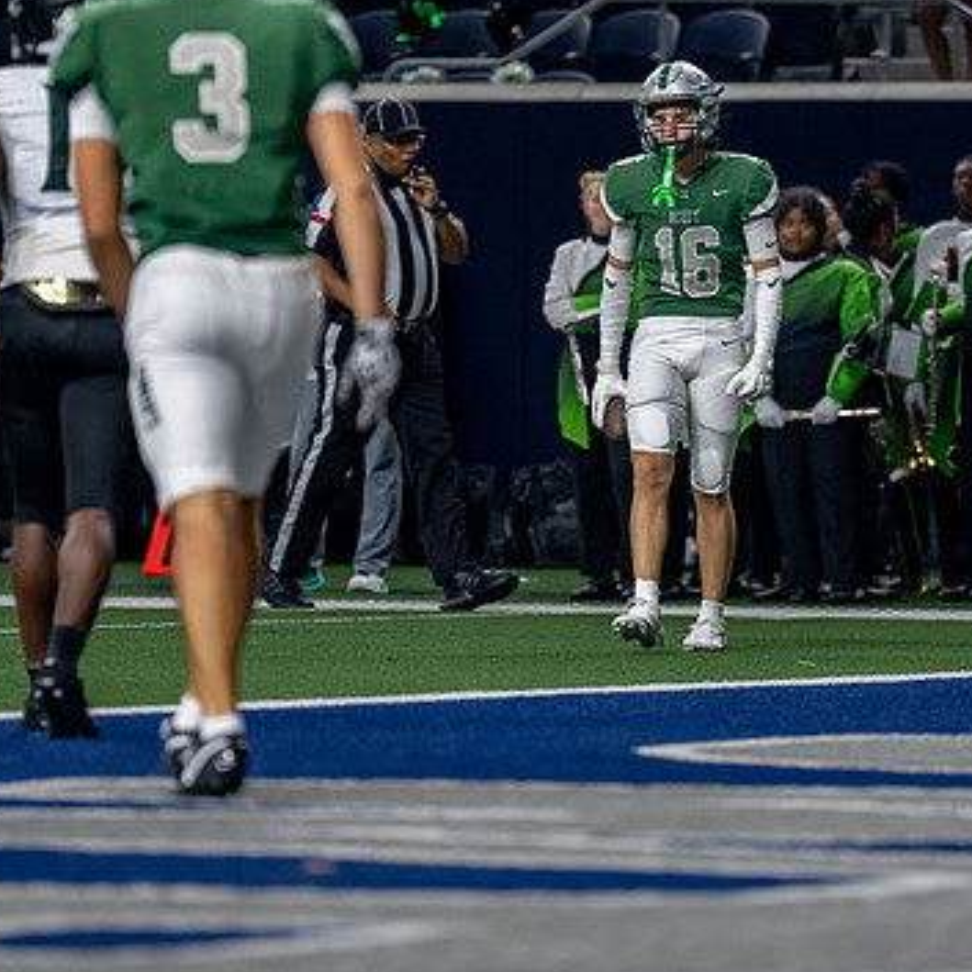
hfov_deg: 4.4
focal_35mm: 401
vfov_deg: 4.4
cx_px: 692
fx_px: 12739
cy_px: 331
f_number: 2.8
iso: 1600
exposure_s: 1/1000
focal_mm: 200
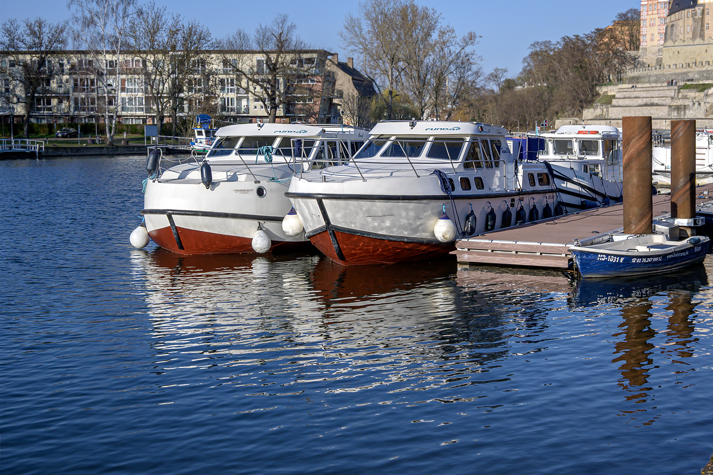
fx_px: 891
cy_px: 238
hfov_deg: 43.6
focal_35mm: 45
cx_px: 356
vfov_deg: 29.9
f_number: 8
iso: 200
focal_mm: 30
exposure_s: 1/750
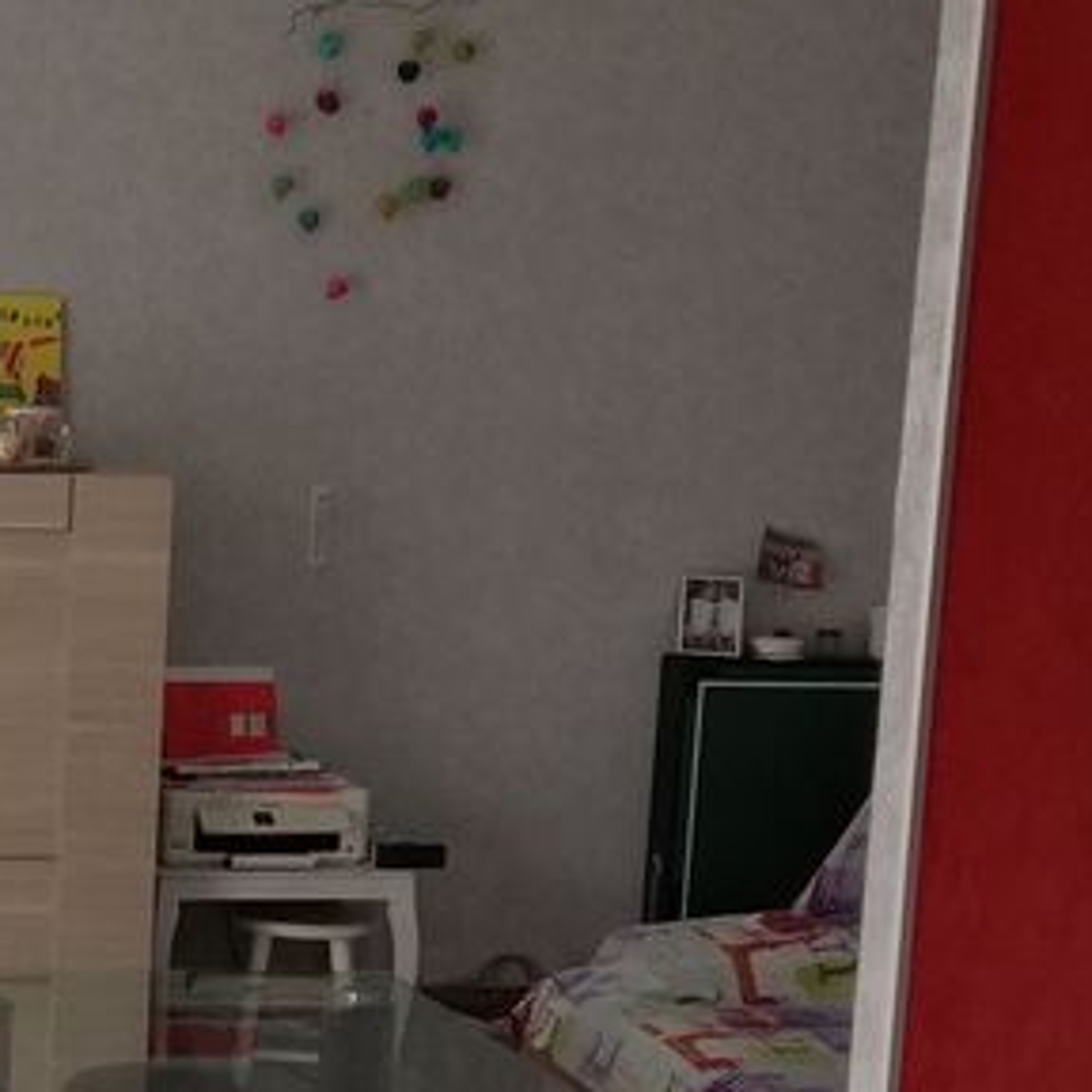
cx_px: -273
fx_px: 2962
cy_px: 815
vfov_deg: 20.7
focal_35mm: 83
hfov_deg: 19.5
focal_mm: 3.95
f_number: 1.8
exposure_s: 1/50
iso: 125
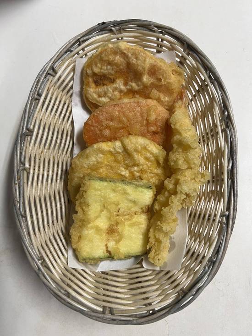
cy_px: 168
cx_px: 126
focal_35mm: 26
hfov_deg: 53.1
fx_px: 252
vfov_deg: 67.3
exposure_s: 1/60
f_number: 1.5
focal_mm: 5.7
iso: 80
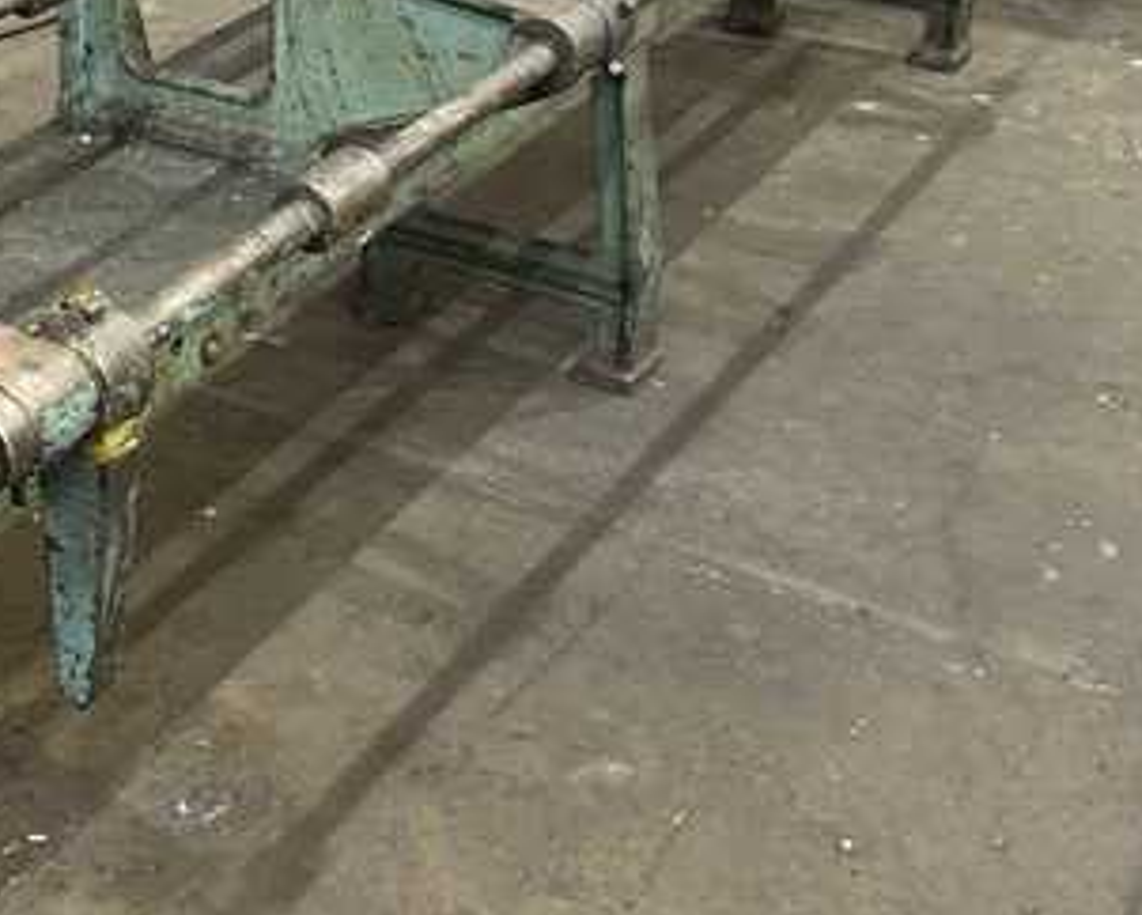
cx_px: 95
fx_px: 2097
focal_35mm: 62
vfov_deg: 24.4
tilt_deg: -25.5
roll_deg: +0.3
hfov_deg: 29.1
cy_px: 246
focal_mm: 6.86
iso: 400
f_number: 1.78
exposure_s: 1/60
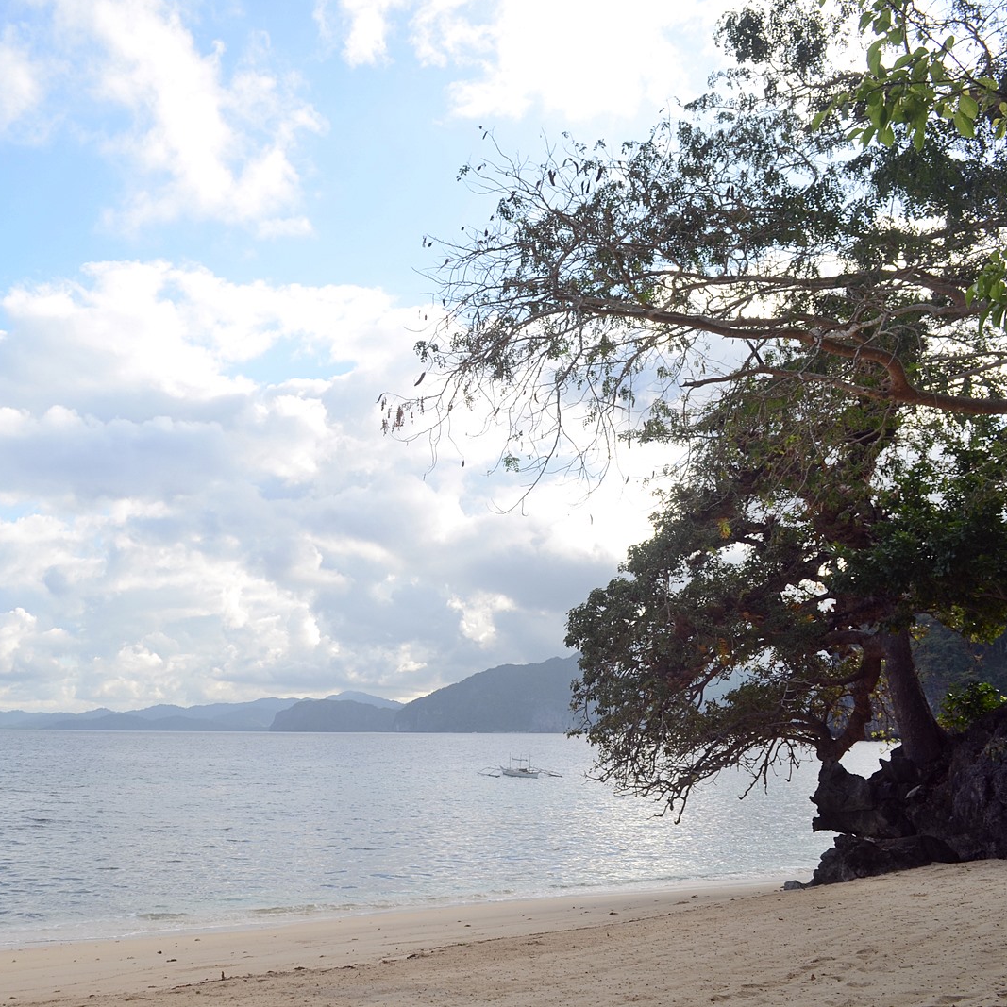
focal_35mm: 35
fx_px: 1152
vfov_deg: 47.2
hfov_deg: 46.3
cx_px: 320
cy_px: 498
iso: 140
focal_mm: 18
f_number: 8
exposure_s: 1/250
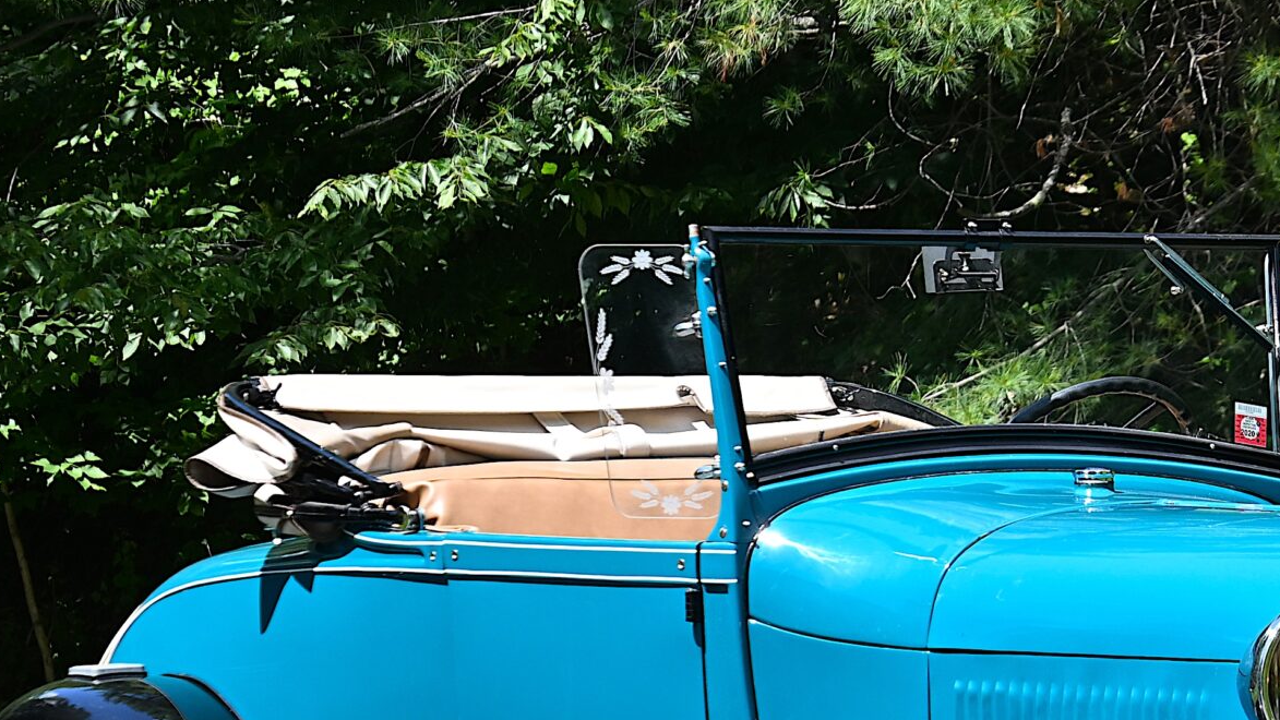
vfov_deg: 5.8
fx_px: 7099
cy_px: 682
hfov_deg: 10.3
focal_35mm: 209
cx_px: 1122
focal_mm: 61
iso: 280
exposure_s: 1/250
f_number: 4.8
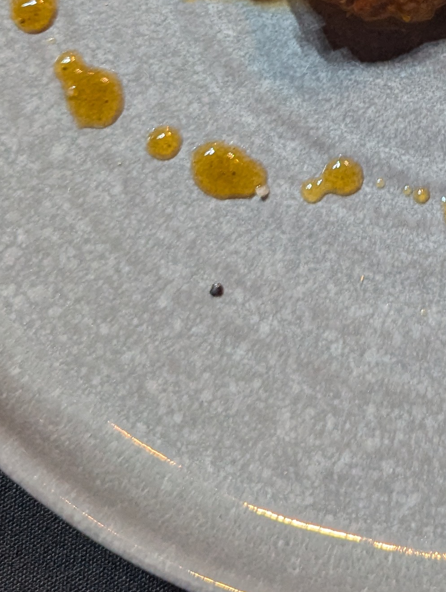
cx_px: 502
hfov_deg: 19.1
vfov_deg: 24.0
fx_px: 1268
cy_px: -109
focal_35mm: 74
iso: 254
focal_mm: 6.81
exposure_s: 1/120
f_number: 1.85
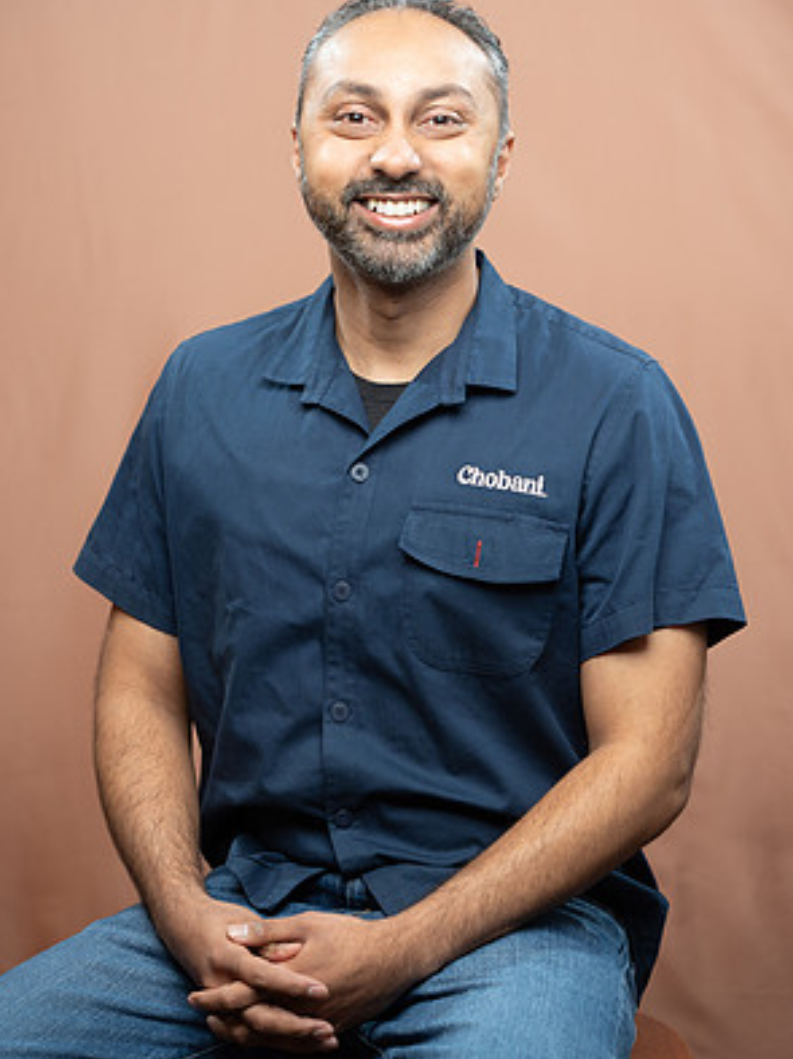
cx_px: 392
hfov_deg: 16.6
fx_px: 2721
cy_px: 465
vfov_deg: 22.0
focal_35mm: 89
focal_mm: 81
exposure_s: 1/160
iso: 320
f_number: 4
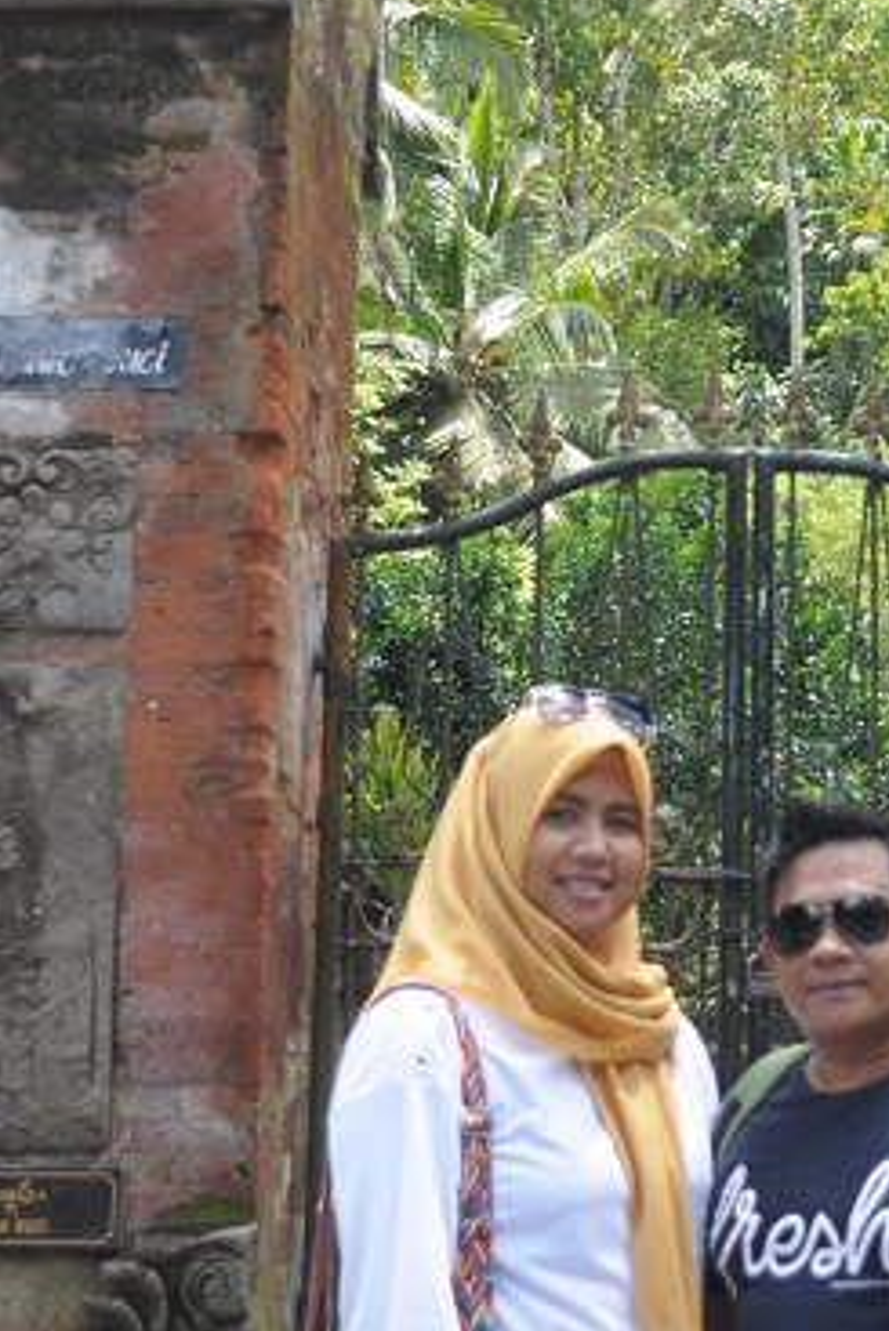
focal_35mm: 98
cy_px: 363
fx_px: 3626
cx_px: 737
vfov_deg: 20.7
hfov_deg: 13.9
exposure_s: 1/500
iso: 320
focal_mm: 24
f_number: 4
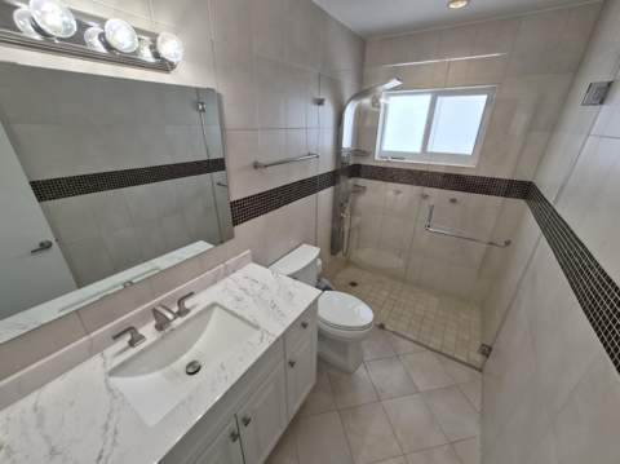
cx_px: 310
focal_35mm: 13
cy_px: 232
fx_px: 233
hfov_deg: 106.2
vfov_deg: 89.8
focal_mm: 1.7
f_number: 2.2
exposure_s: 1/60
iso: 50
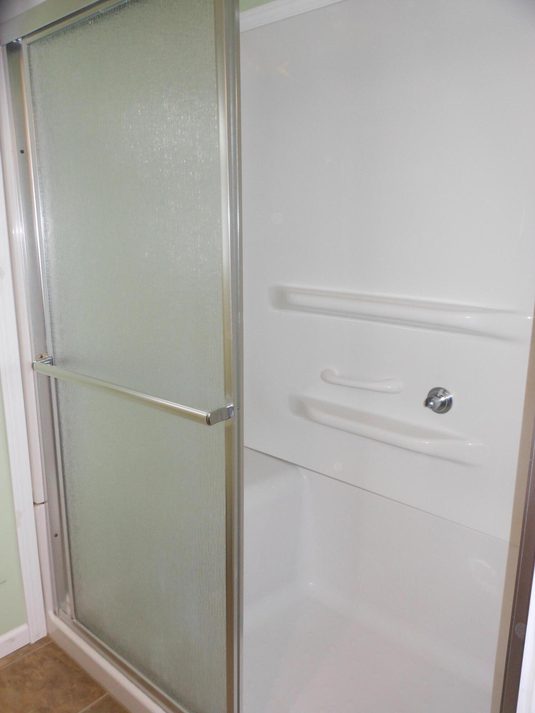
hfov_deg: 49.7
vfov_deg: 63.4
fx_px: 577
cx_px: 268
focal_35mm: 28
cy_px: 356
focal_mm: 5
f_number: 3.7
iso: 200
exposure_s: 1/25
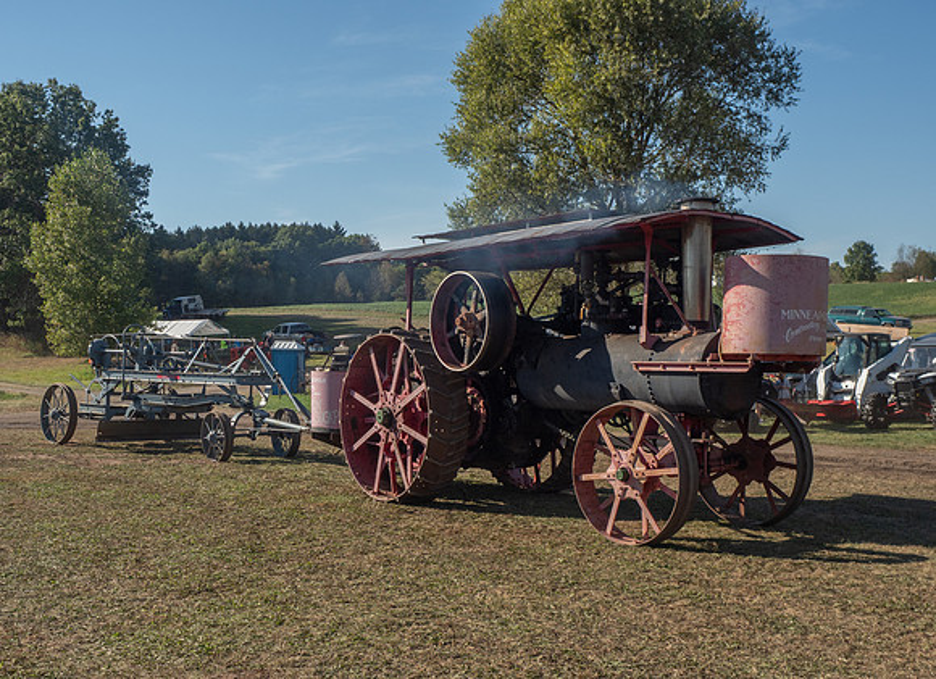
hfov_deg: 44.2
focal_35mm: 43
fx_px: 1151
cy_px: 386
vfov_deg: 32.8
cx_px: 420
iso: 200
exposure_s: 1/500
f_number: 7.1
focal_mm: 19
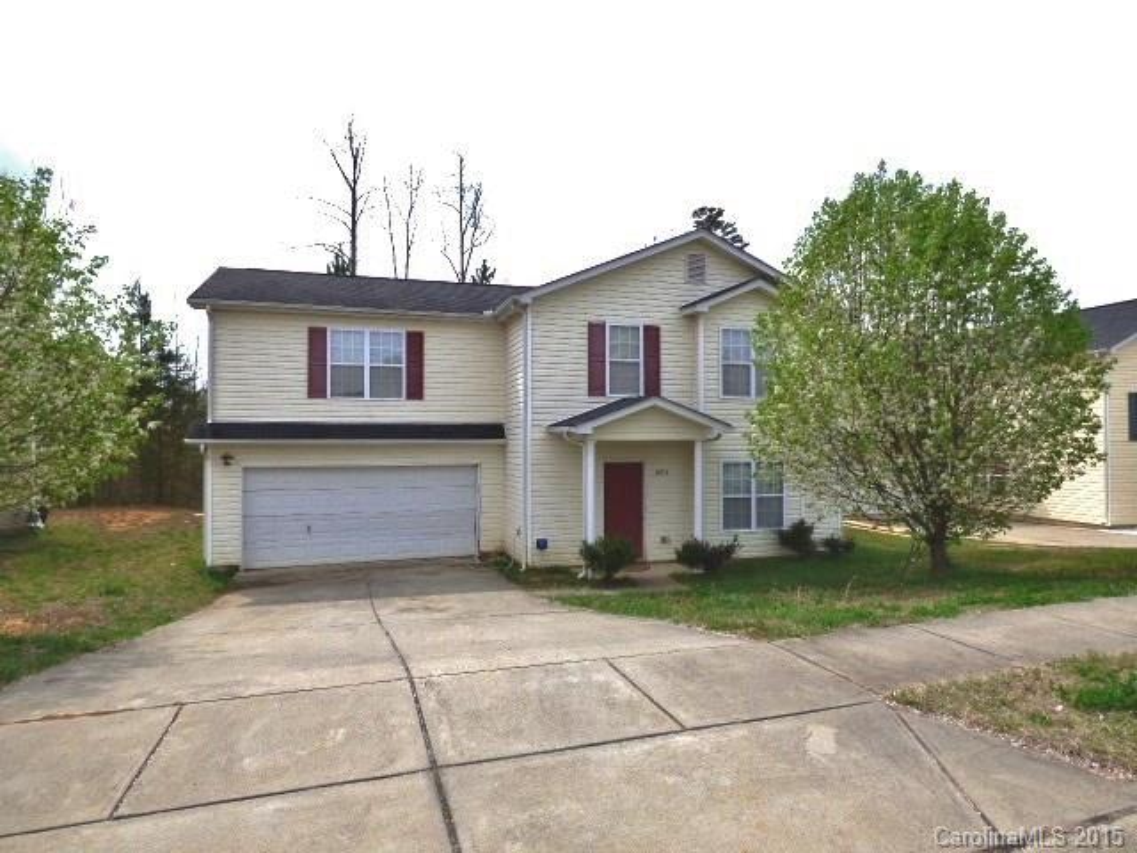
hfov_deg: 81.7
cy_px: 426
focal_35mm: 20
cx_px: 568
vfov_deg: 66.0
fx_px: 657
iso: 100
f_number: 3.5
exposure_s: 1/2000
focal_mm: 3.58
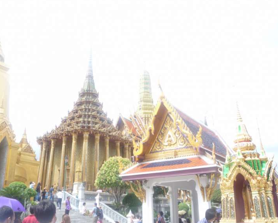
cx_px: 130
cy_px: 115
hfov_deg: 54.2
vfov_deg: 44.5
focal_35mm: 33
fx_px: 272
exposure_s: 1/400
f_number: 3.3
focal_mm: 5.2
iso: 100
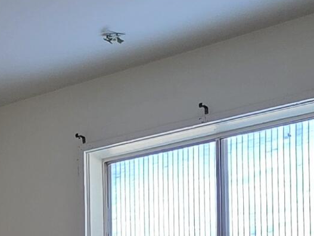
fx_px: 671
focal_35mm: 74
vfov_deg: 17.6
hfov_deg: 24.9
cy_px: 368
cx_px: -11
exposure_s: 1/120
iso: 250
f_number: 1.9
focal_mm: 2.2
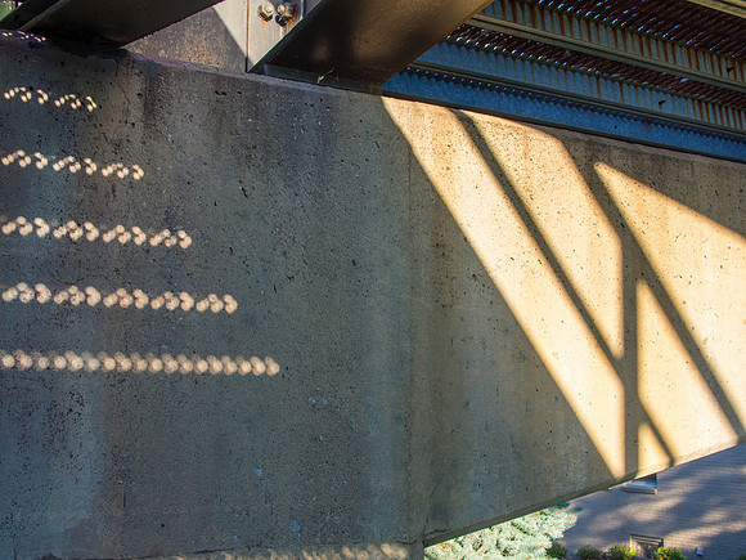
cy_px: 280
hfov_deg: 38.2
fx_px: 1078
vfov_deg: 29.1
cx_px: 373
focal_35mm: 50
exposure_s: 1/60
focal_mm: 25
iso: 200
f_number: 8
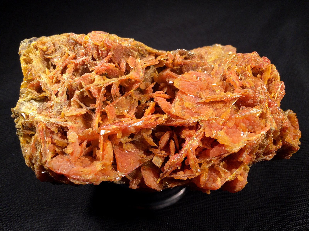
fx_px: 259
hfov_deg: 61.7
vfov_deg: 48.2
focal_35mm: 29
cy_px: 116
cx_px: 154
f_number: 2.2
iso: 40
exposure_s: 1/120
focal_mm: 4.15
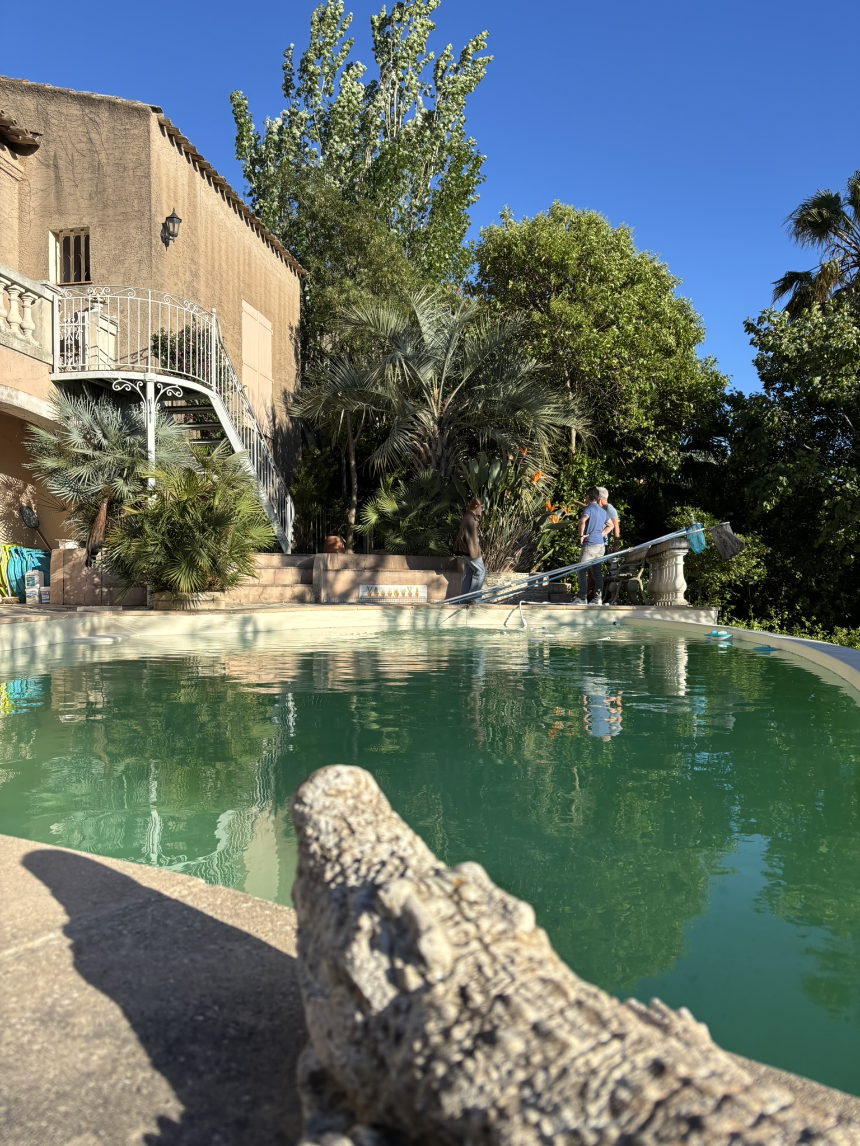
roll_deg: -0.8
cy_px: 573
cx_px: 430
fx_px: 861
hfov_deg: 53.1
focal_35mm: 26
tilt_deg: -0.4
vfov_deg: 67.3
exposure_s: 1/1949
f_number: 1.6
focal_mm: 5.96
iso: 50
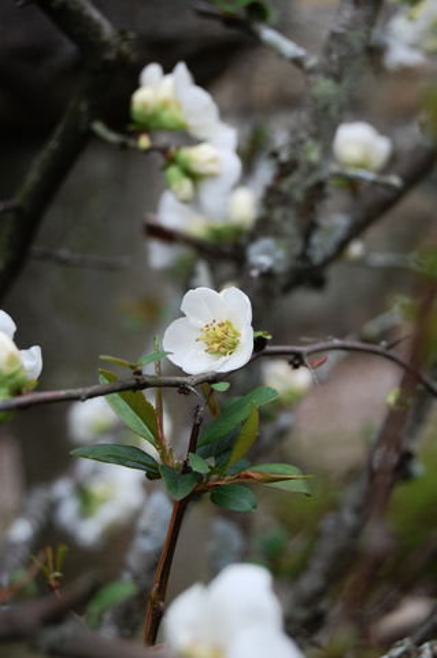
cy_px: 329
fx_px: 1505
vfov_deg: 24.6
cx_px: 218
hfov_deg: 16.5
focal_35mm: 82
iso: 200
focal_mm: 55
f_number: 6.3
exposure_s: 1/160
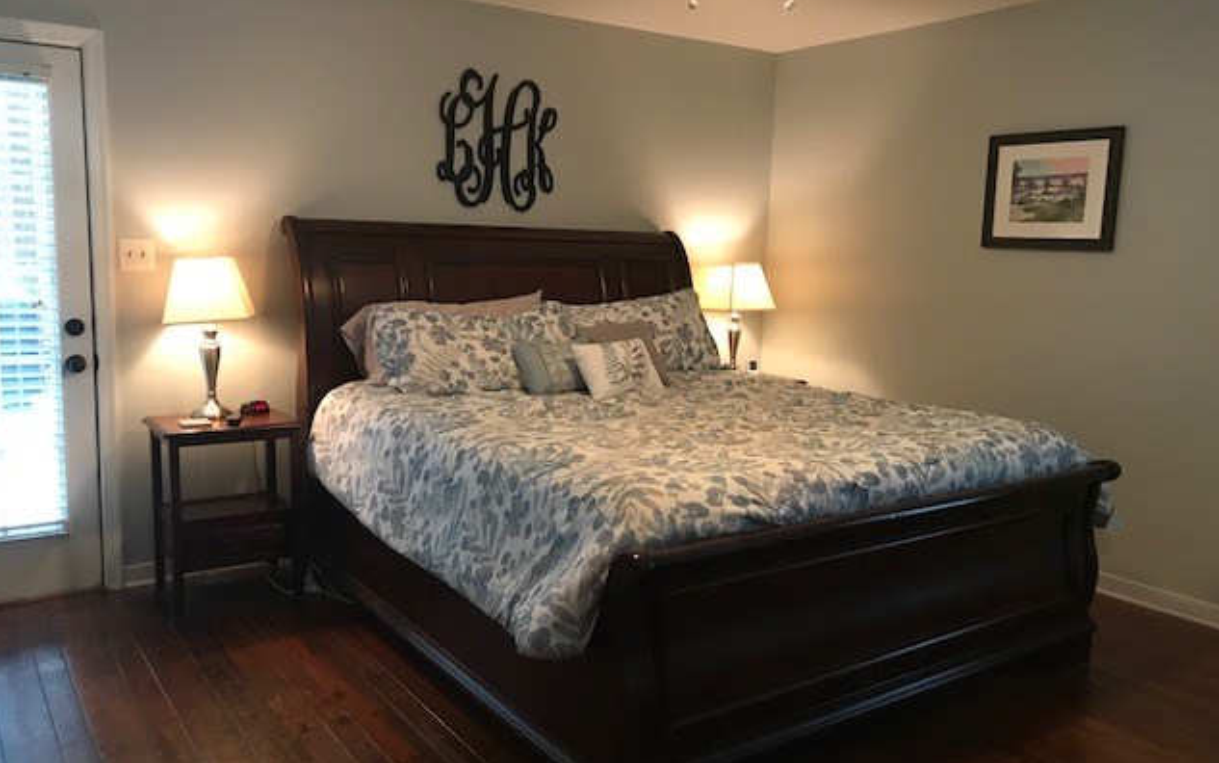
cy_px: 385
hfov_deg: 62.9
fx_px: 997
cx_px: 609
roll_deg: -1.5
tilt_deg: -6.8
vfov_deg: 41.9
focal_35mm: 30
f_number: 1.8
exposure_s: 1/12
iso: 100
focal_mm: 3.99
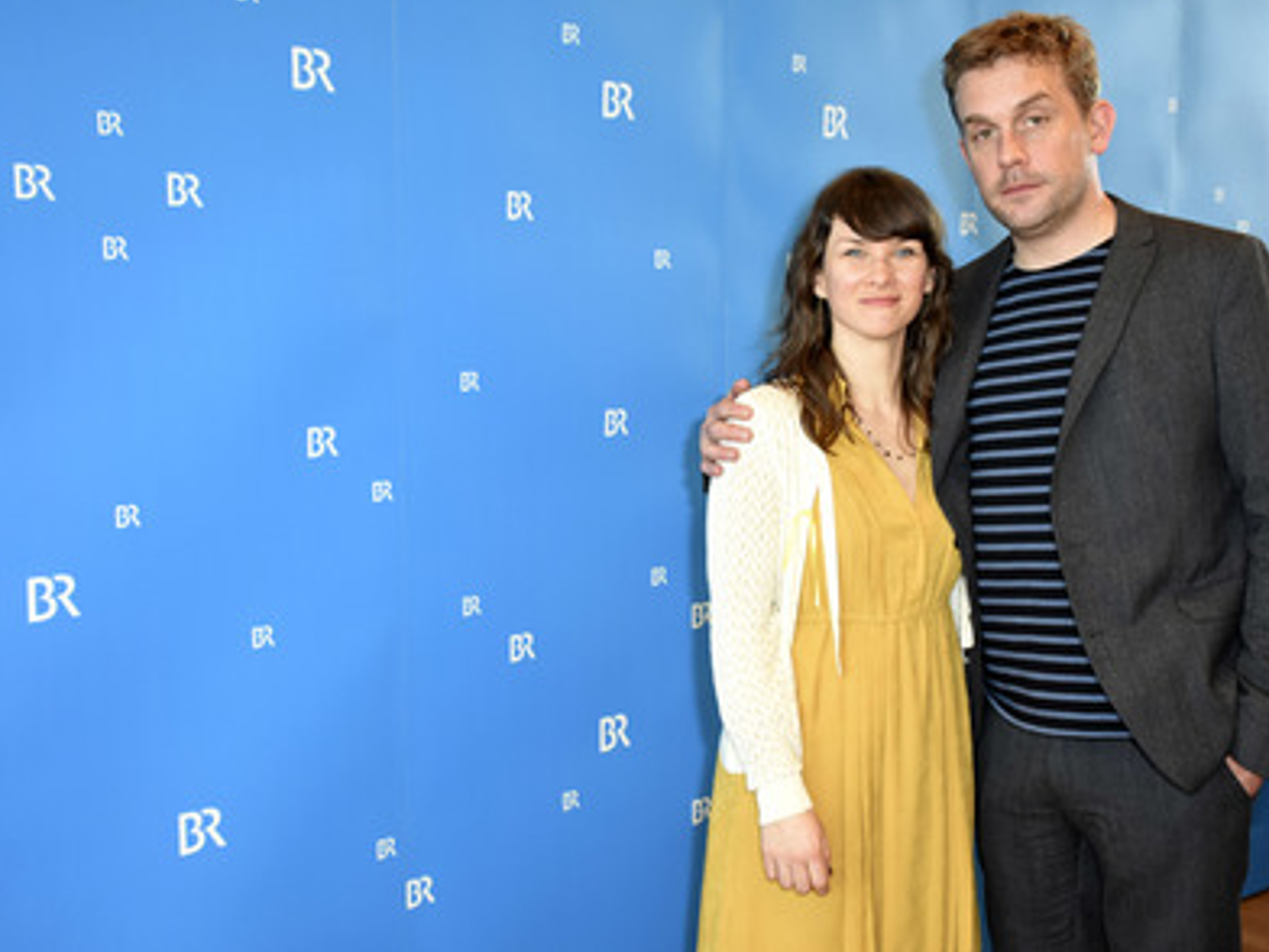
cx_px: 681
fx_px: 1943
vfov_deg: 27.5
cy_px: 470
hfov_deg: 36.2
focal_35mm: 53
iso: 1100
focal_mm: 32
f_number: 4.5
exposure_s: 1/125
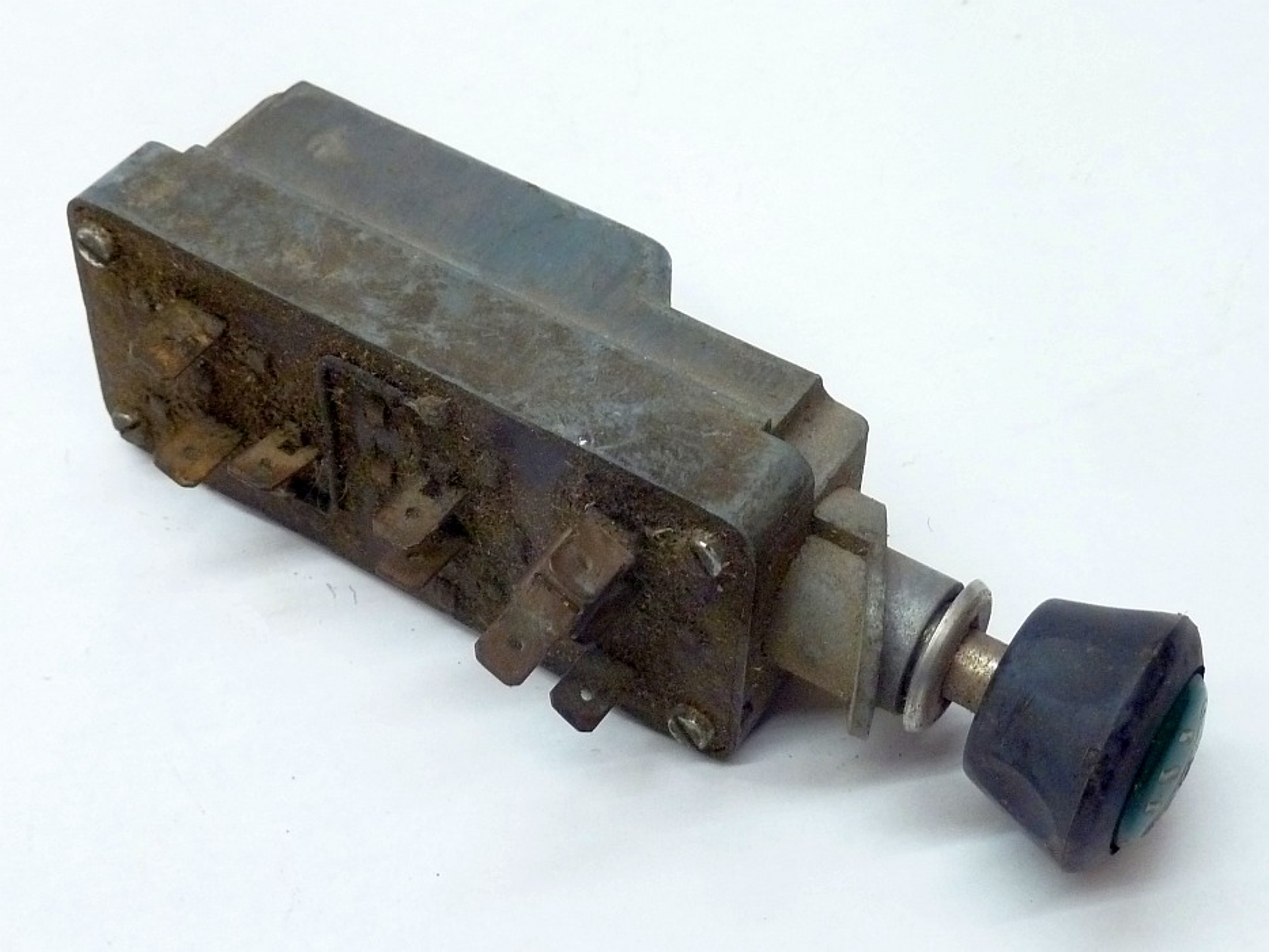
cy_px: 476
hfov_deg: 39.7
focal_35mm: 48
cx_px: 634
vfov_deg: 30.3
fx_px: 1760
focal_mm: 7.9
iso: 400
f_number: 3.8
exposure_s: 1/25
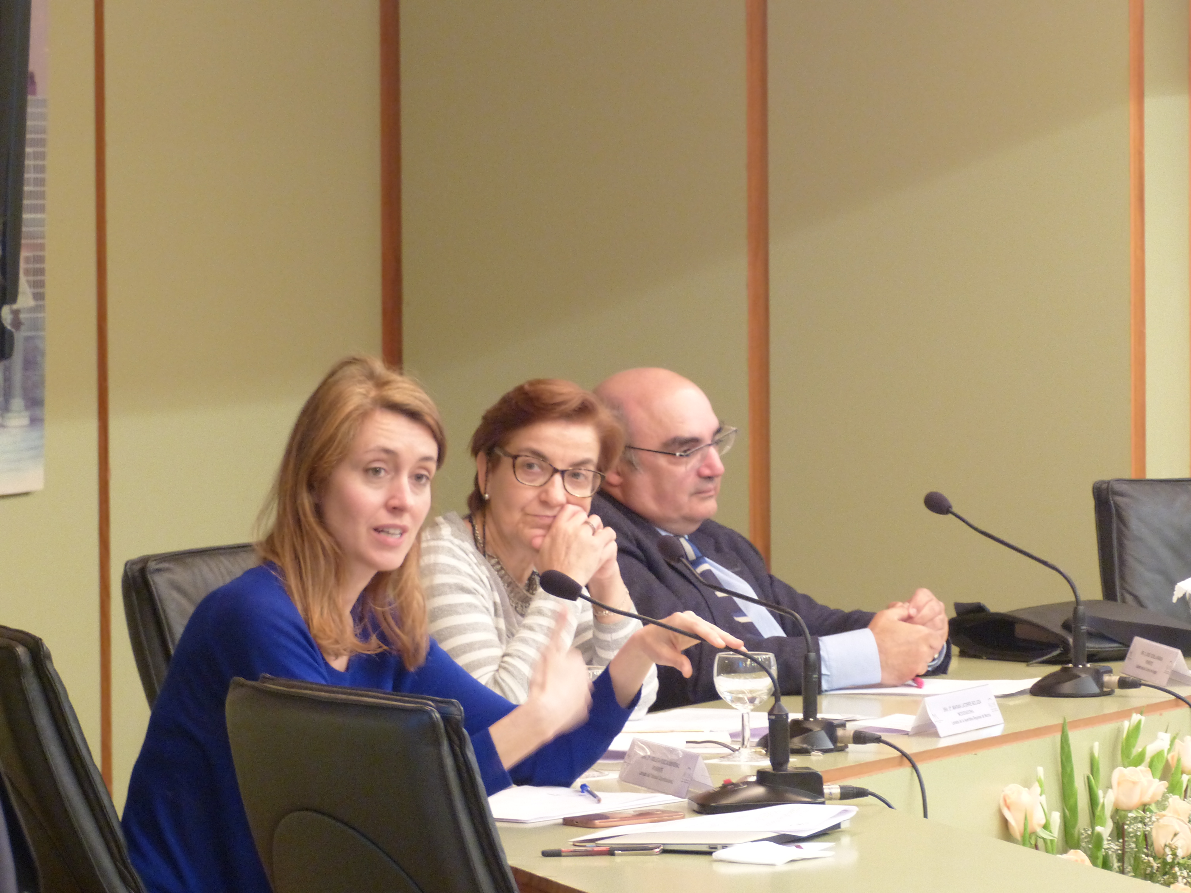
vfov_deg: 6.8
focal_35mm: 217
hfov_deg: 9.1
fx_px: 7466
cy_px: 446
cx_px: 596
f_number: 2.8
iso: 400
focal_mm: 39.1
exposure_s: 1/15
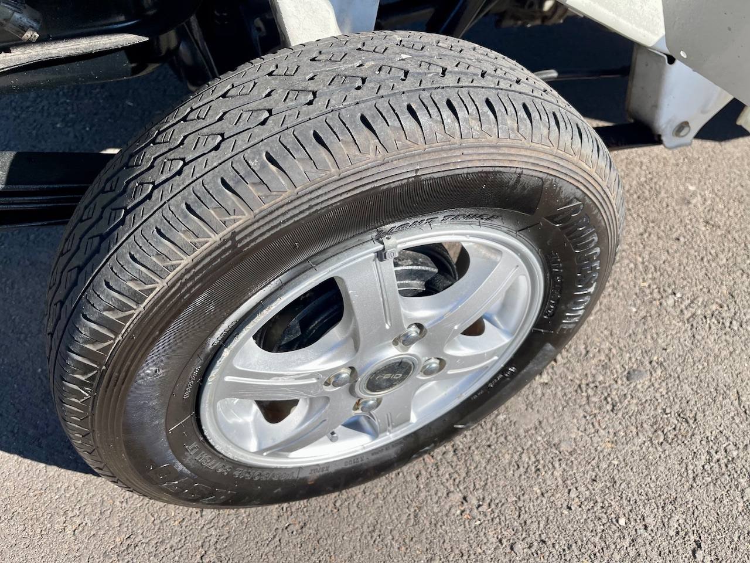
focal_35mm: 25
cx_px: 375
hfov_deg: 69.4
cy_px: 282
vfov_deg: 54.9
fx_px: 542
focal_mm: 5.1
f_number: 1.6
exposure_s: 1/1164
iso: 32
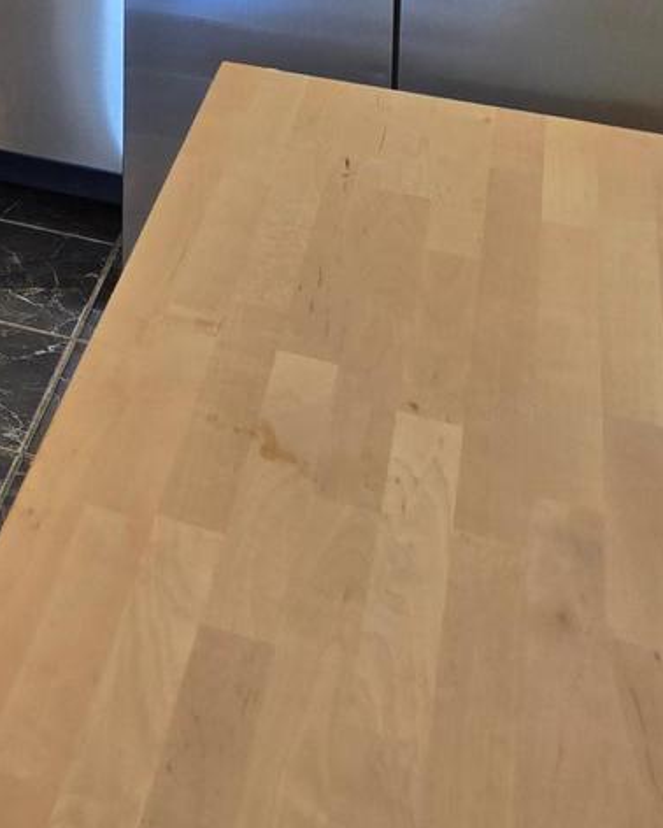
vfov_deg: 21.5
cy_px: -435
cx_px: -342
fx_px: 1789
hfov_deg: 18.5
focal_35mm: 73
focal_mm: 5.4
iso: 80
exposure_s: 1/180
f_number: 1.8
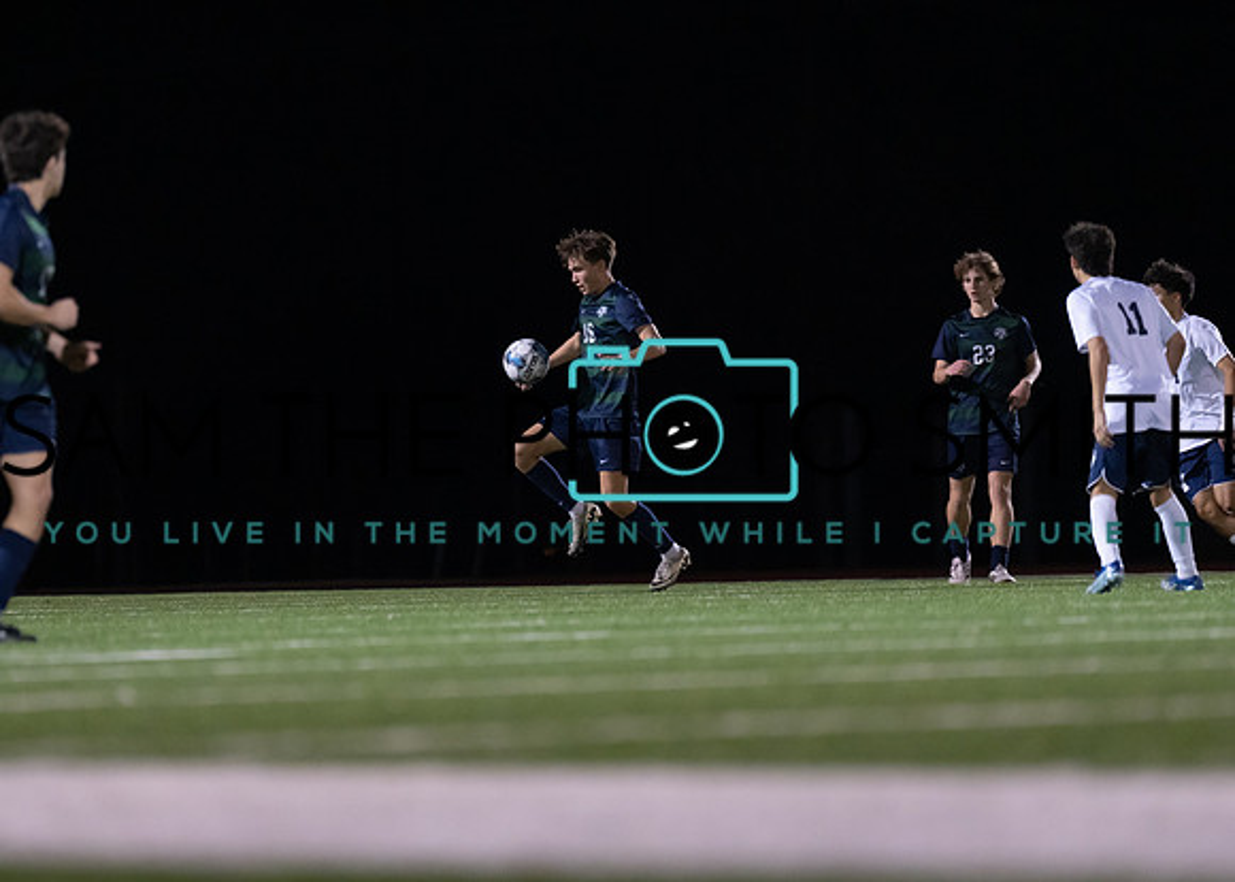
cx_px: 517
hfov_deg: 6.4
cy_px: 391
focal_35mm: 316
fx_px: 11090
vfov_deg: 4.6
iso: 2500
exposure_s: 1/1000
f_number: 2.8
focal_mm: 200
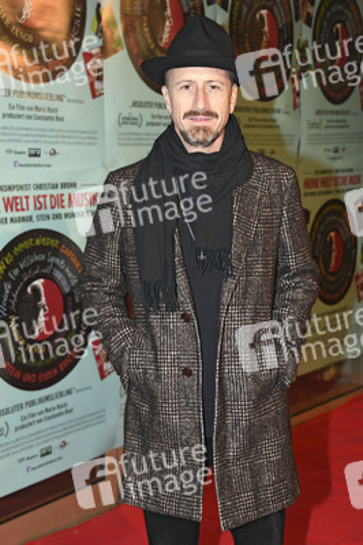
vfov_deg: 34.5
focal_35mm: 58
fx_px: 879
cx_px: 182
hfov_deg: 23.3
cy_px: 272
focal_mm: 58
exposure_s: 1/160
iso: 500
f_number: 6.3
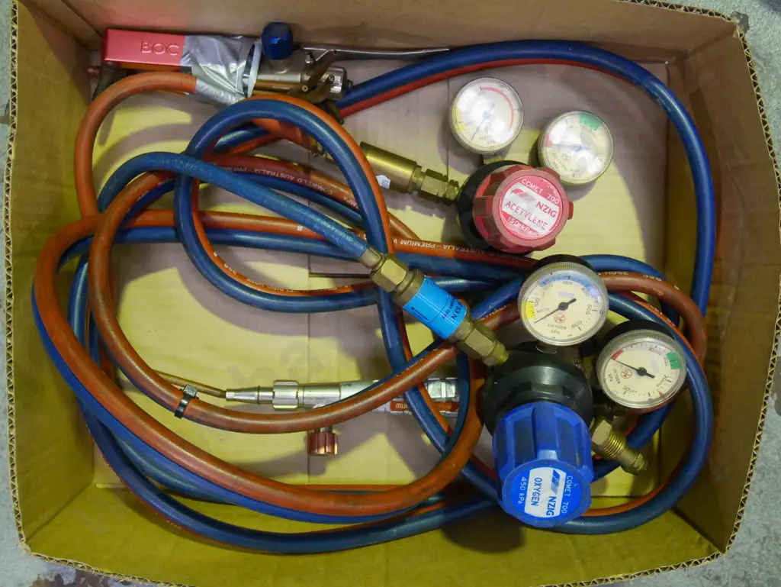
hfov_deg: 46.8
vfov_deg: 36.0
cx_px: 390
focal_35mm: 40
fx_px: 903
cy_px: 294
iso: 3200
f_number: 4.6
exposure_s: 1/80
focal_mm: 20
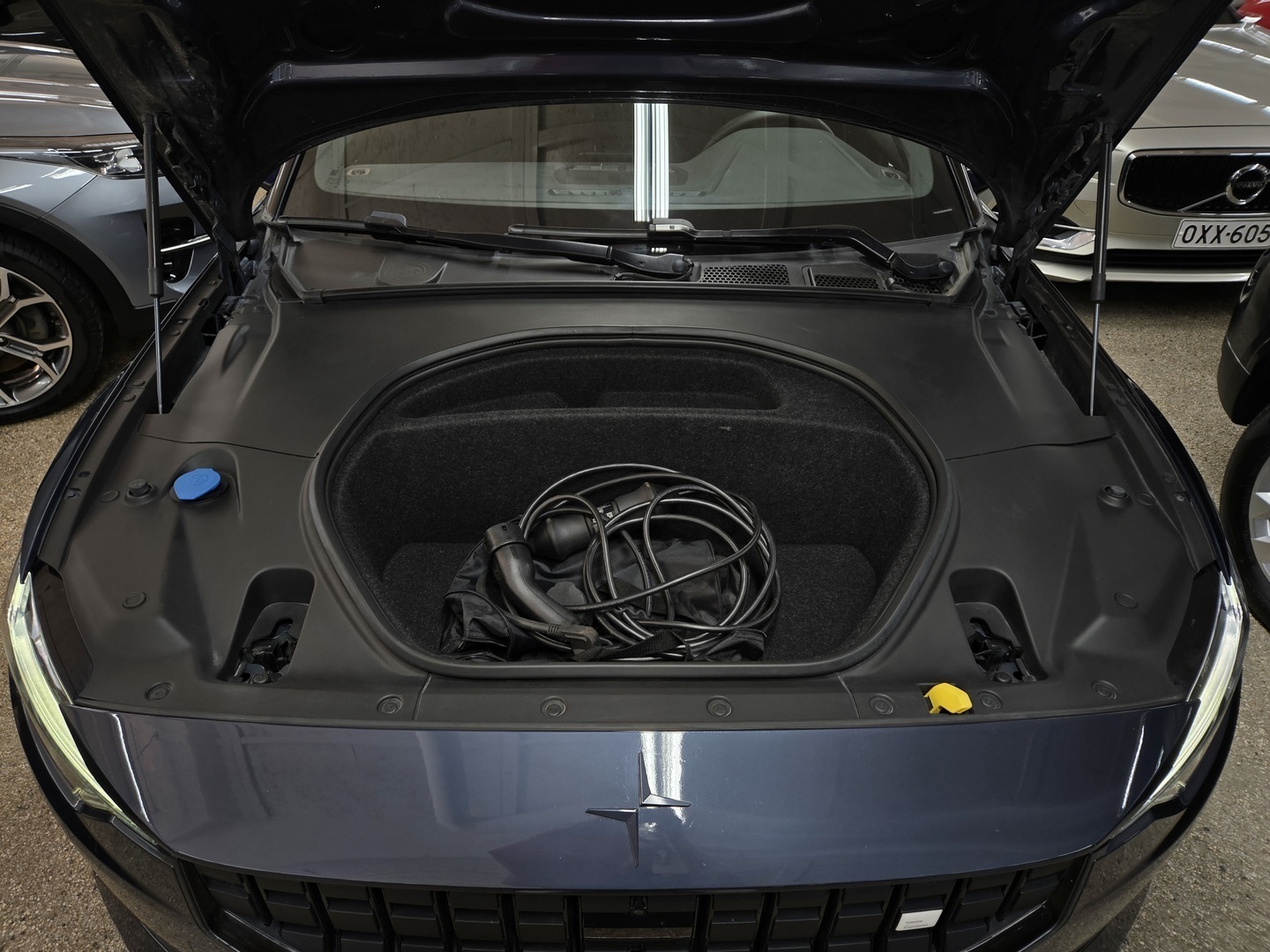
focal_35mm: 23
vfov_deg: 58.9
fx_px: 844
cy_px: 476
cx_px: 635
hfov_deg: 73.9
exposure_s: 1/51
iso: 64
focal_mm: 5.4
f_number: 1.8
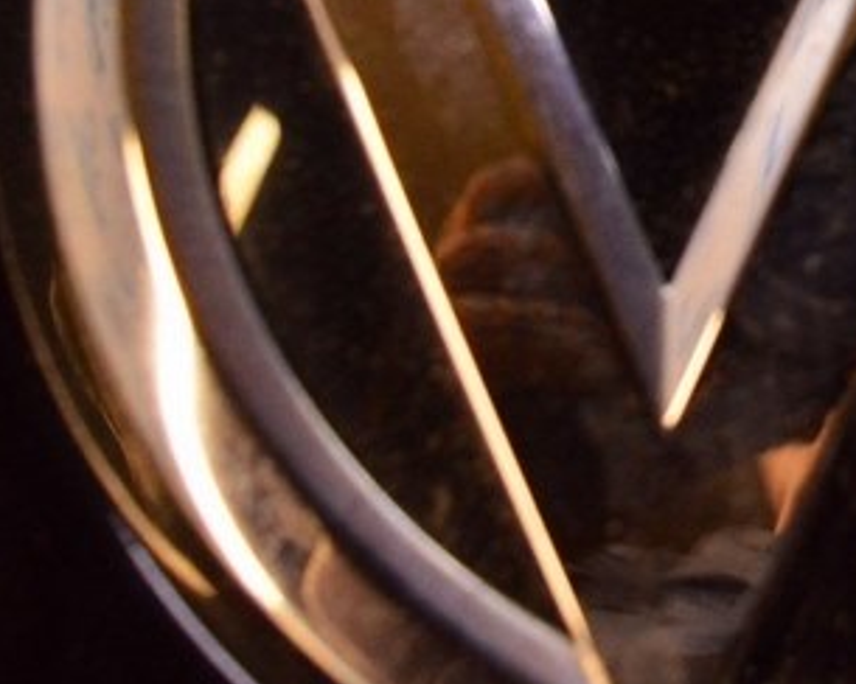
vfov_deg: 14.5
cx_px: 937
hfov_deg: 17.8
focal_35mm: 104
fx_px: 2635
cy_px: -21
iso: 1600
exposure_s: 1/500
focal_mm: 22
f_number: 4
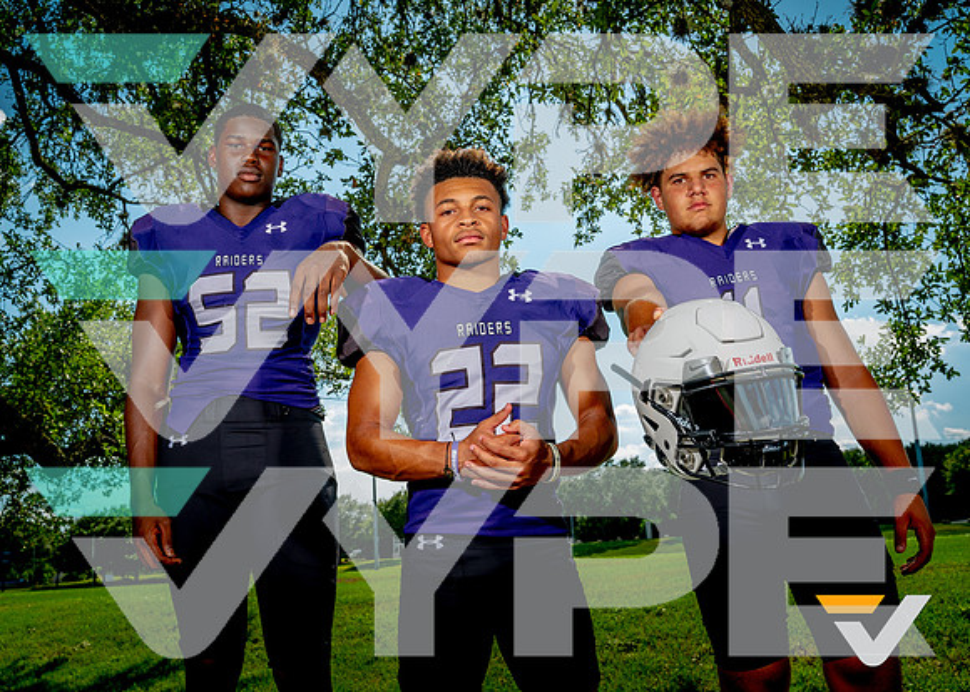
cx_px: 468
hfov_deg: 52.6
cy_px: 346
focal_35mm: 36
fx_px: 980
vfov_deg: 38.9
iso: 100
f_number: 8
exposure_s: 1/125
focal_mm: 34
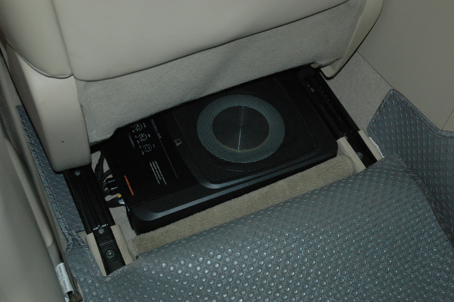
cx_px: 227
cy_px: 151
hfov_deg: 37.9
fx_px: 661
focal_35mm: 52
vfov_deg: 25.7
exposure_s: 1/60
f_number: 4.2
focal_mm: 35
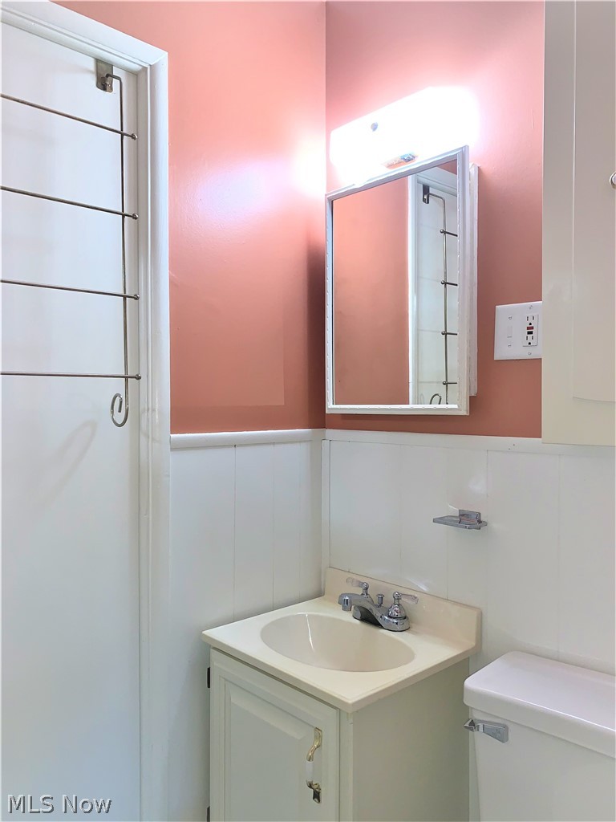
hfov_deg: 53.1
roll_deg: -0.2
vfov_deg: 67.3
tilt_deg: +0.3
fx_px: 617
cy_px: 411
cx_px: 308
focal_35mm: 26
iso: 25
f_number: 1.8
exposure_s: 1/38
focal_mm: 4.25
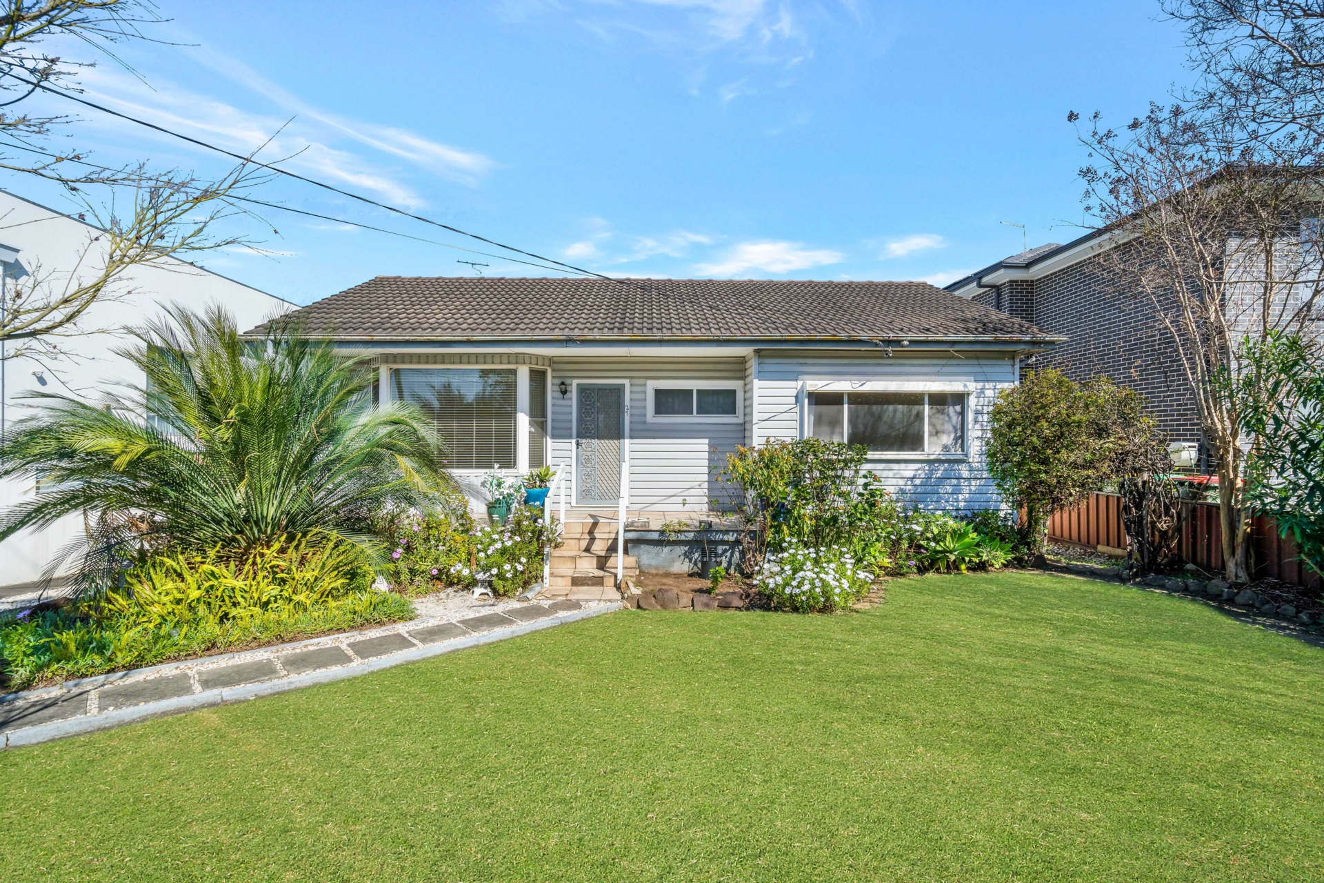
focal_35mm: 14
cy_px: 442
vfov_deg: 81.2
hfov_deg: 104.3
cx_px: 662
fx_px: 515
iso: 800
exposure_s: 1/250
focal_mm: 14
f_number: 11
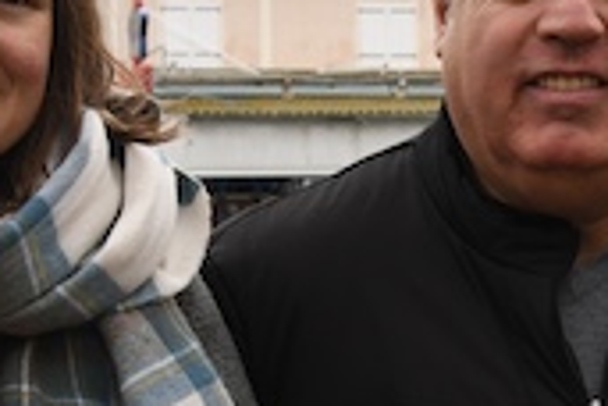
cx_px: 622
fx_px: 2685
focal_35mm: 159
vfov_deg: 8.6
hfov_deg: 12.7
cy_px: 258
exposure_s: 1/200
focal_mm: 34
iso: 320
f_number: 9
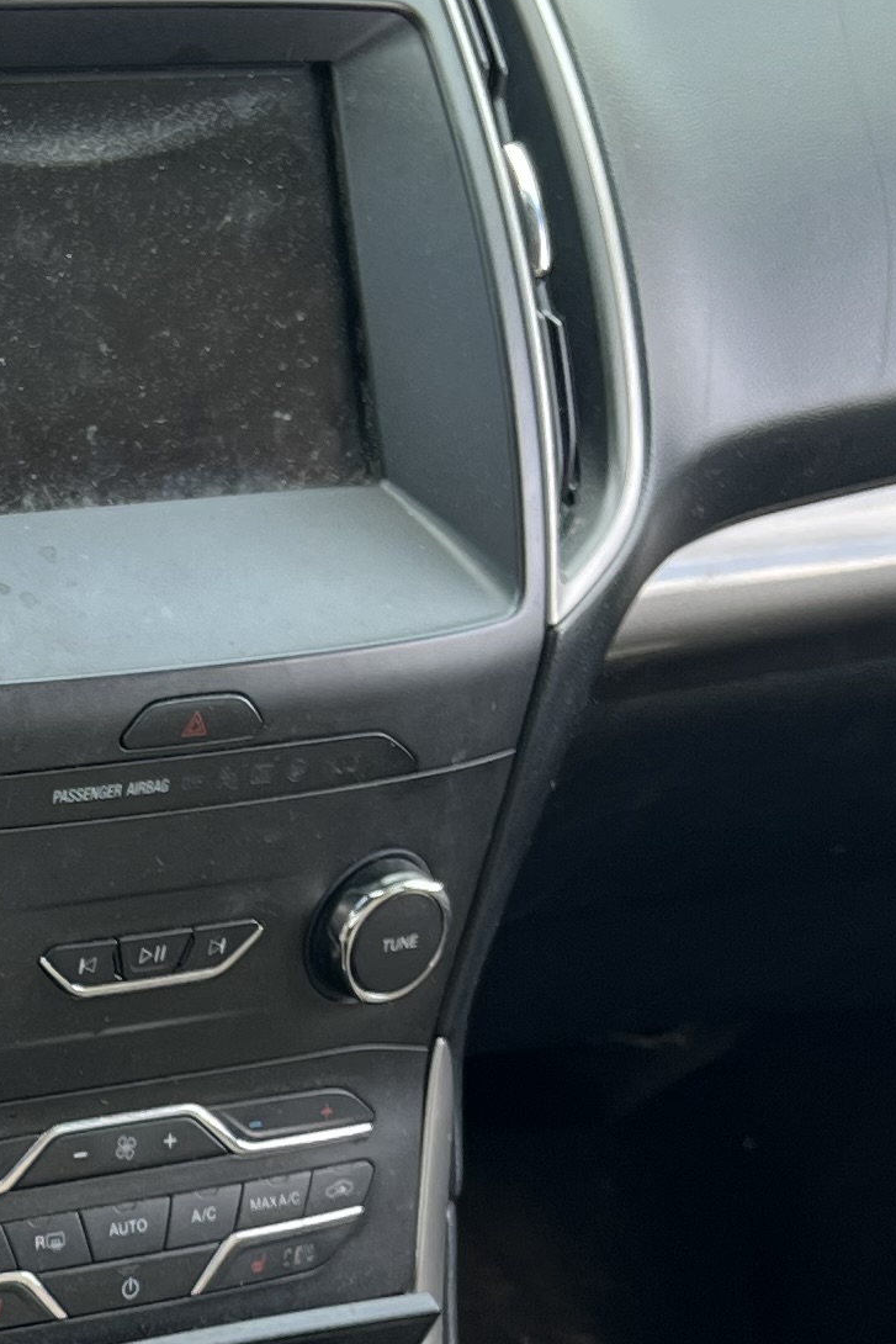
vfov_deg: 20.0
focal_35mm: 100
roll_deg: -9.3
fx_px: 3732
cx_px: -381
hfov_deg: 13.1
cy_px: 1235
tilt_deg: -36.9
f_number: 1.5
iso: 40
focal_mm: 5.7
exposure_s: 1/121
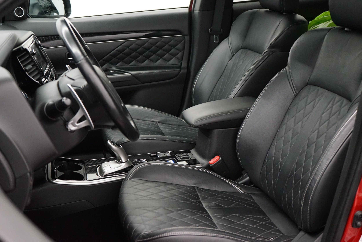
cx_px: 181
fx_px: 452
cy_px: 121
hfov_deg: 43.6
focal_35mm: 45
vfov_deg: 29.9
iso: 6400
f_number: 4.5
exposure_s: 1/125
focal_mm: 45
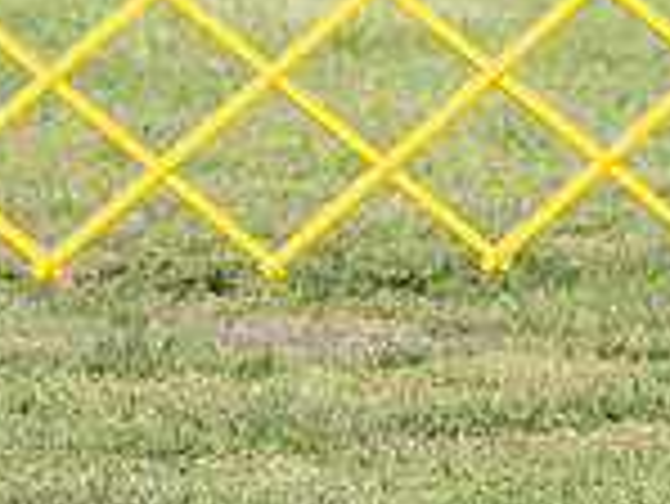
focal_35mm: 704
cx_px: 1050
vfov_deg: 2.1
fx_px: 13637
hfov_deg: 2.8
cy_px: -194
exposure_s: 1/2000
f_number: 6.3
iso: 500
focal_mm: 162
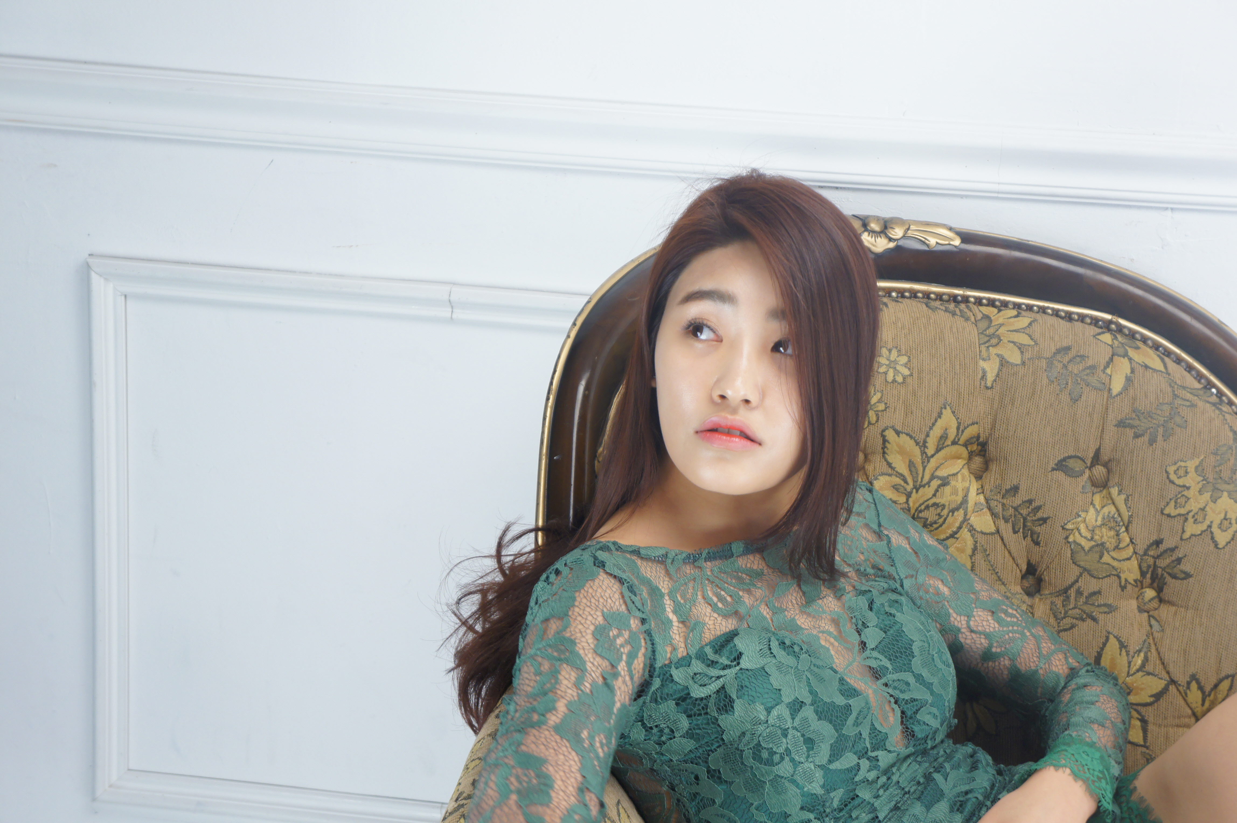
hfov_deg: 24.6
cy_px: 412
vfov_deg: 16.5
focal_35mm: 82
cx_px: 618
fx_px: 2833
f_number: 5.6
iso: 500
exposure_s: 1/100
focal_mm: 55
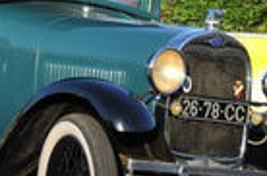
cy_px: 20
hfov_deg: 3.6
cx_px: -4
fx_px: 4206
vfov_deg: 2.4
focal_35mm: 569
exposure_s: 1/640
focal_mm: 116
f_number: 5.6
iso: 400
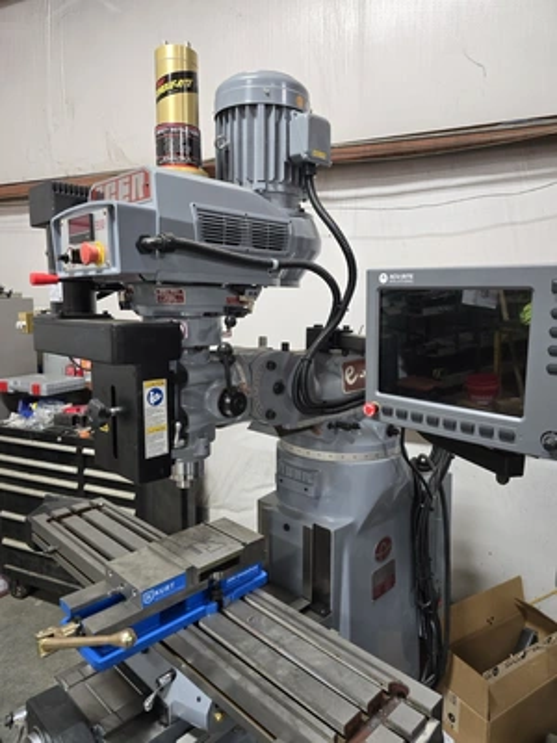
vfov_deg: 73.9
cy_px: 372
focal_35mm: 23
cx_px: 278
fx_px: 493
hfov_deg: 58.9
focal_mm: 6.3
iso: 250
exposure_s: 1/120
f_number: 1.7
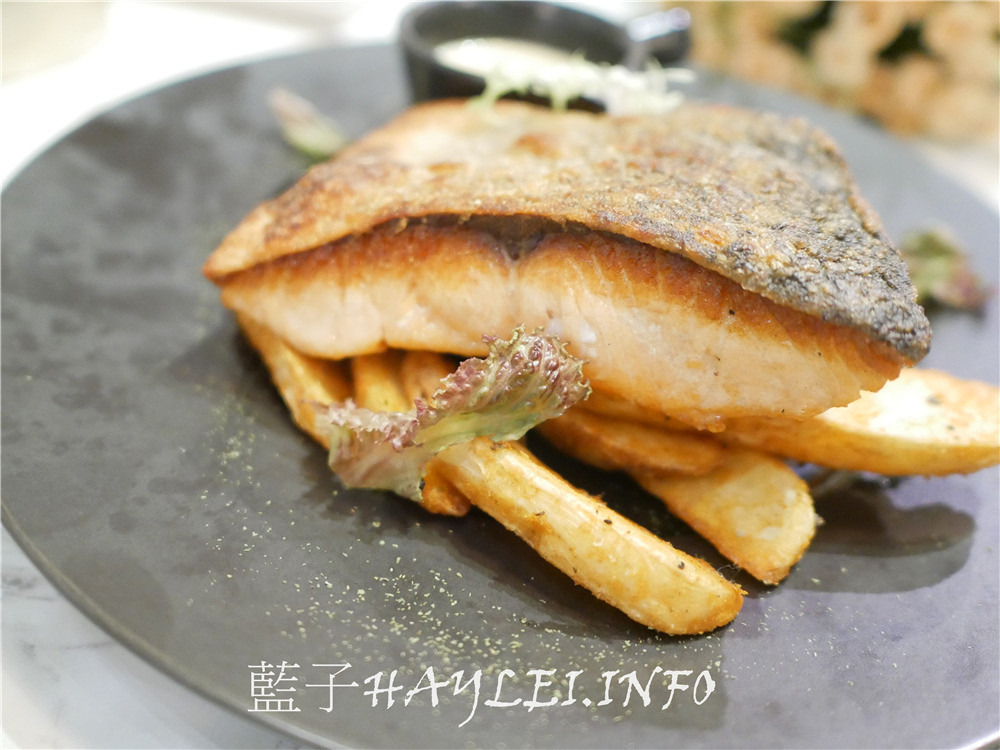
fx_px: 867
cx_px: 500
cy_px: 375
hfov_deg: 60.0
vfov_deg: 46.8
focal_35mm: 30
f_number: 1.7
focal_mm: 15
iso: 3200
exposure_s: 1/60
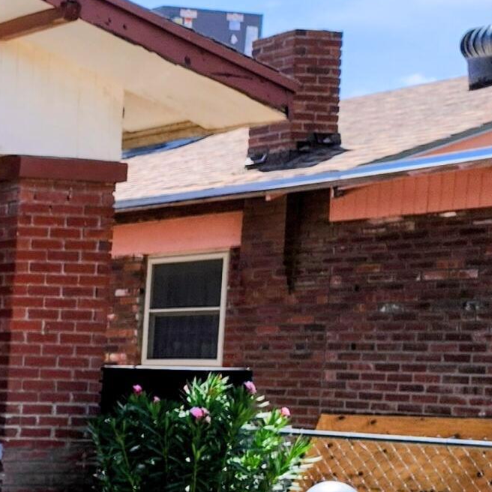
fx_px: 1495
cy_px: 500
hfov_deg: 14.1
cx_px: -622
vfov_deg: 18.2
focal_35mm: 93
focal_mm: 5.54
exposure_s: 1/1318
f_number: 1.8
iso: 25
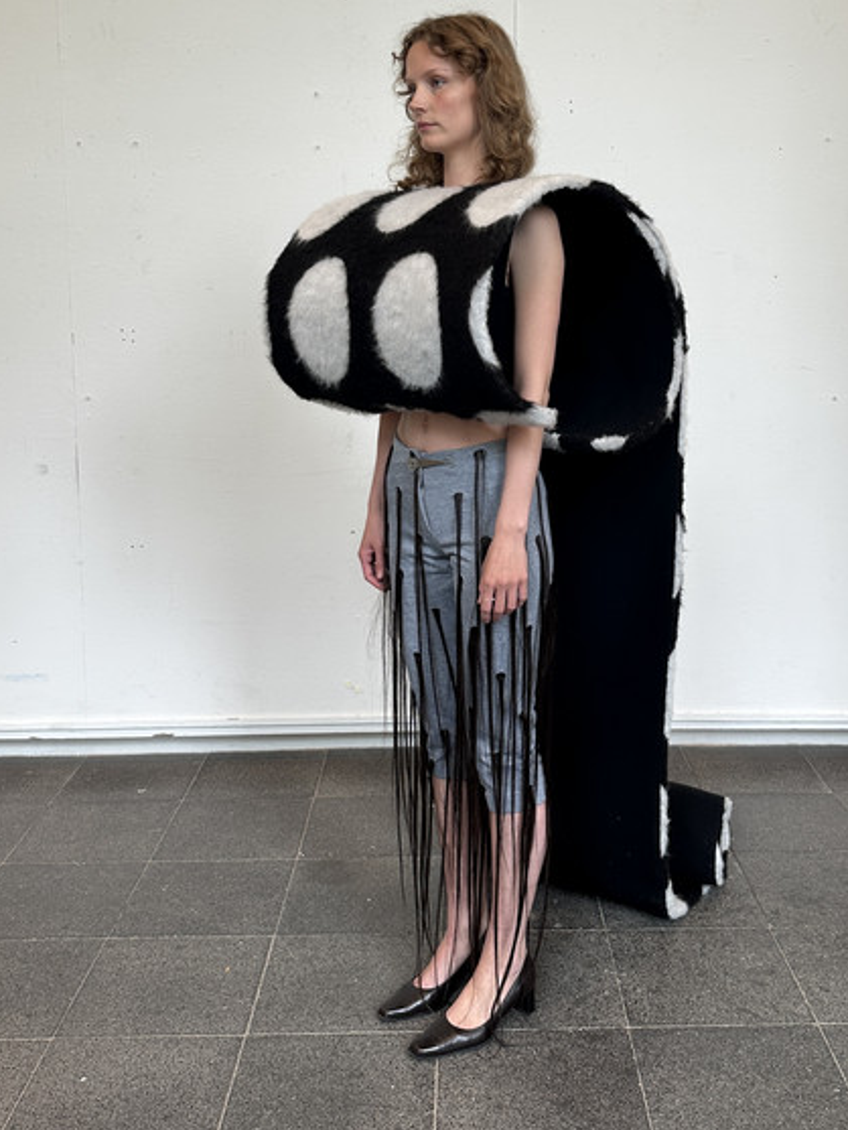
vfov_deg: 58.0
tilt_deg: -6.7
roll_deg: +0.0
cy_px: 471
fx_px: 1012
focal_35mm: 31
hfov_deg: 45.3
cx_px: 489
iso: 125
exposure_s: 1/50
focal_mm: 6.86
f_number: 1.78
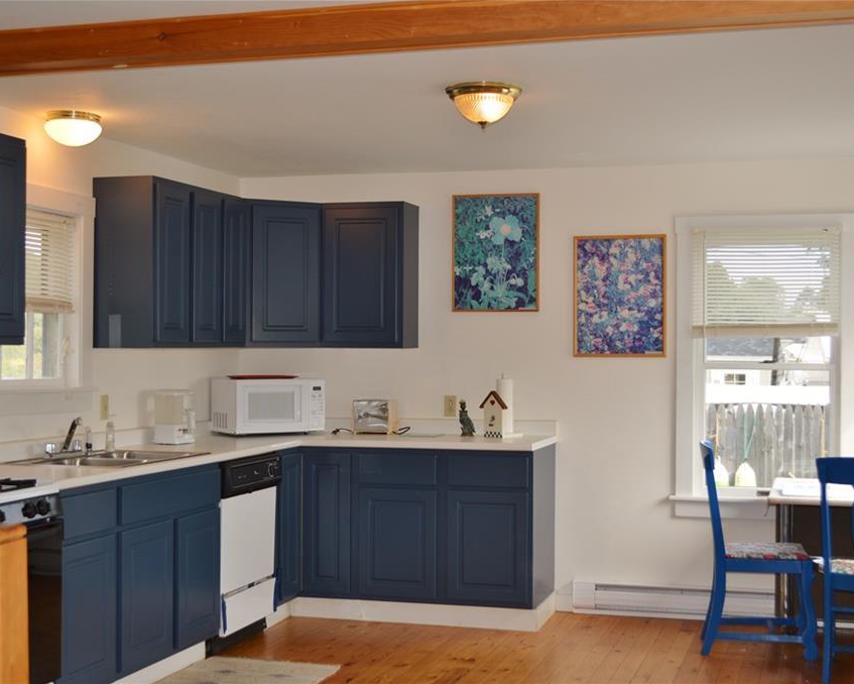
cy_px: 342
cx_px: 447
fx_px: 1289
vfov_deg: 29.7
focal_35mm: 51
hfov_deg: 36.6
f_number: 4.5
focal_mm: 30
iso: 180
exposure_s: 1/125
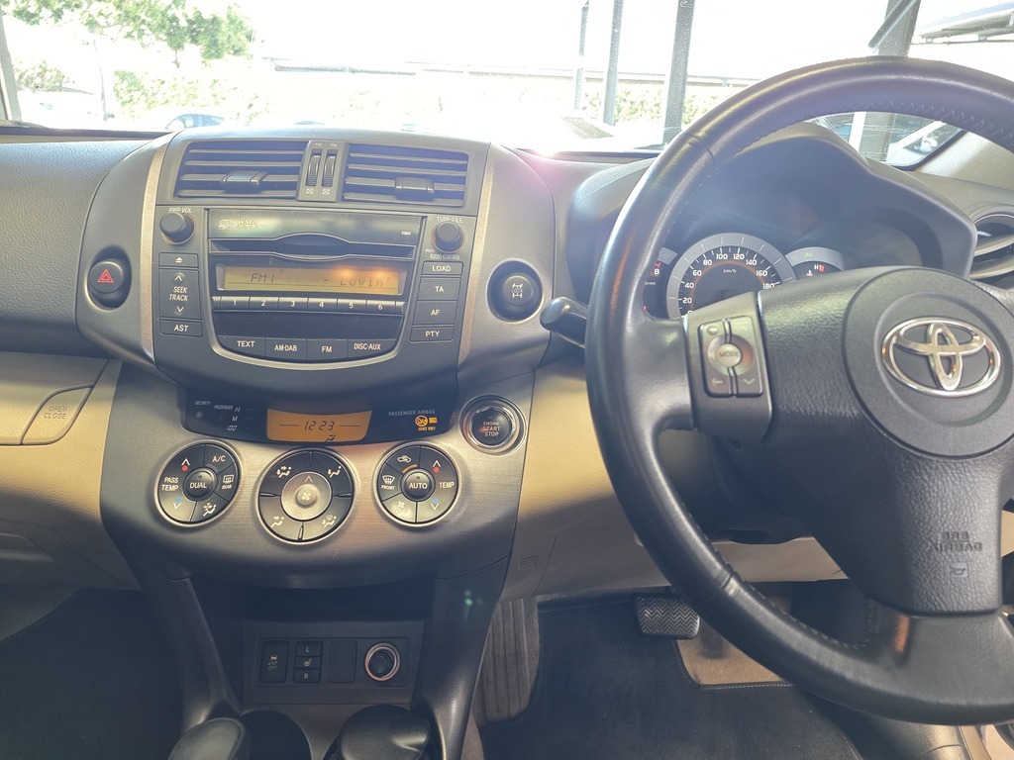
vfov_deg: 58.9
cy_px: 380
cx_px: 507
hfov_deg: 73.9
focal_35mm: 23
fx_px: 674
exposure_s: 1/100
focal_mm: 6.25
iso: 640
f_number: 1.7
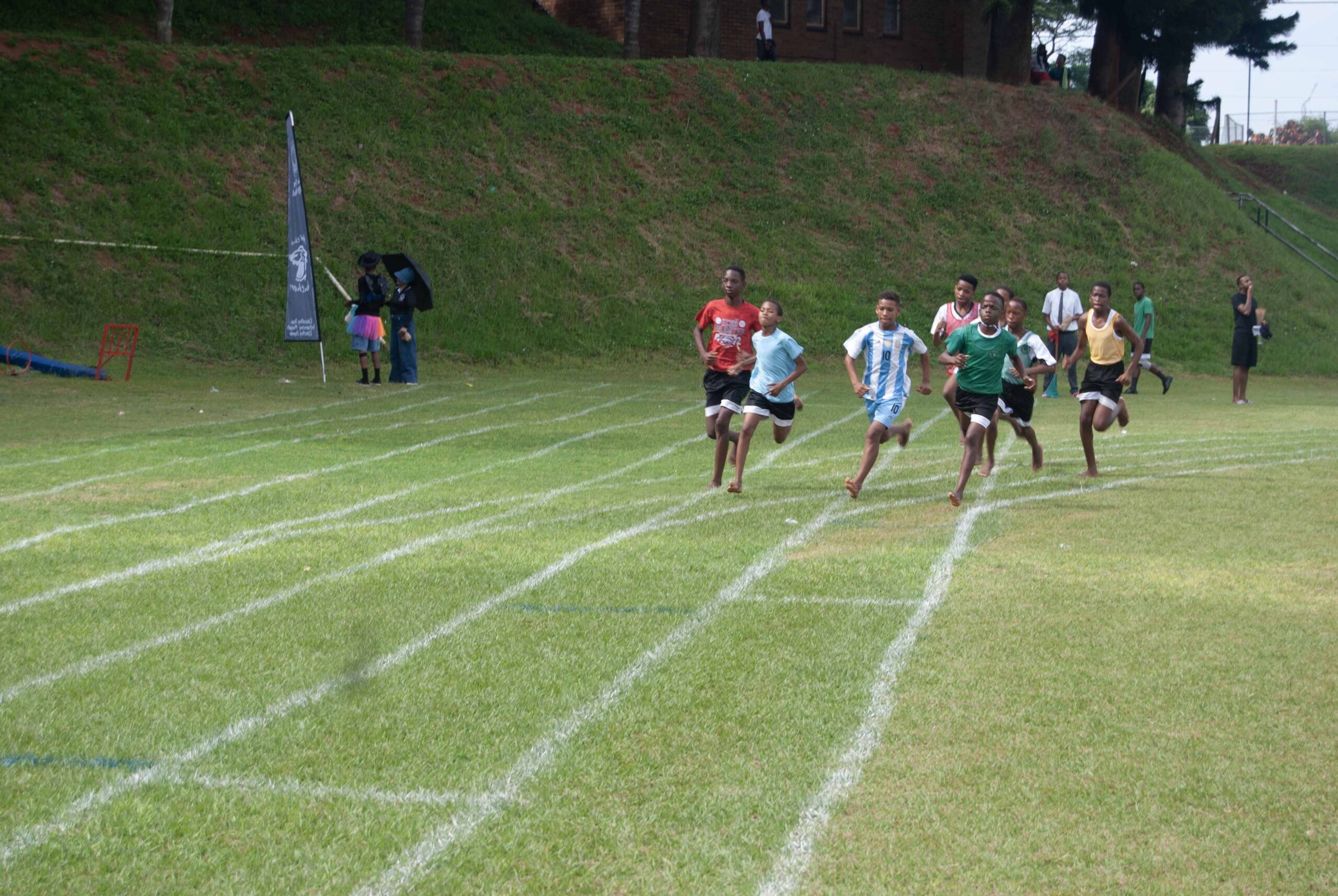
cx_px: 669
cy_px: 448
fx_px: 3070
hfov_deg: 24.6
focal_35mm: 82
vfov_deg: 16.6
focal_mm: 55
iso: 100
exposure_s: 1/160
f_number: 6.3
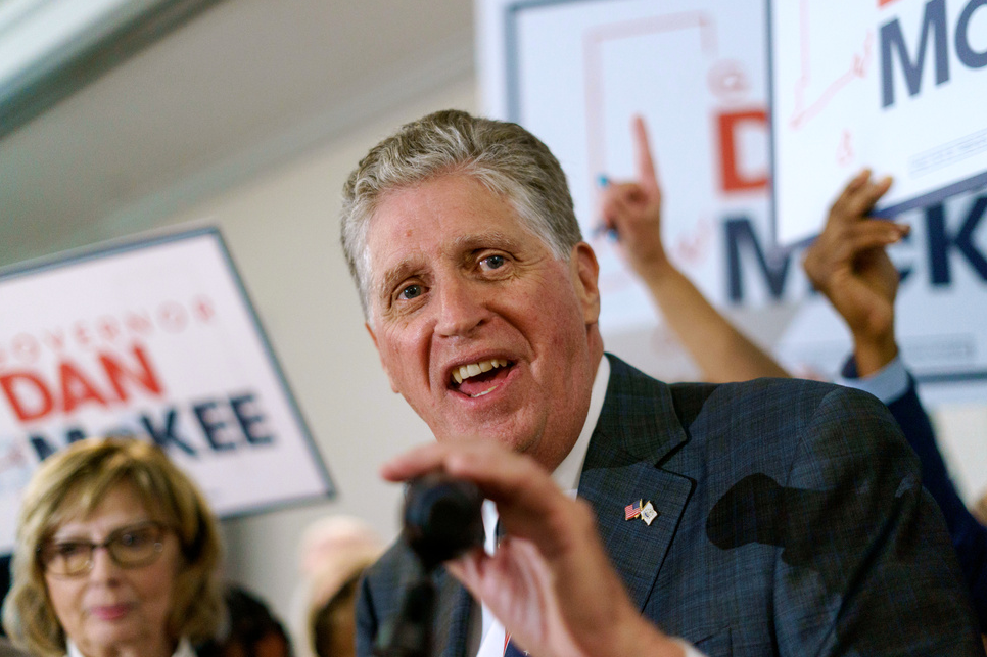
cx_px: 481
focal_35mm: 53
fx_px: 1452
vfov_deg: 25.5
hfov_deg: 37.5
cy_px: 319
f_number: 1.8
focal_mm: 50
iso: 2500
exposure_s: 1/200
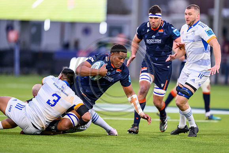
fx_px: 3563
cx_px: 114
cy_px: 76
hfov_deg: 3.7
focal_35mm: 560
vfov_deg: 2.5
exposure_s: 1/1250
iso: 4000
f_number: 4
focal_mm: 560
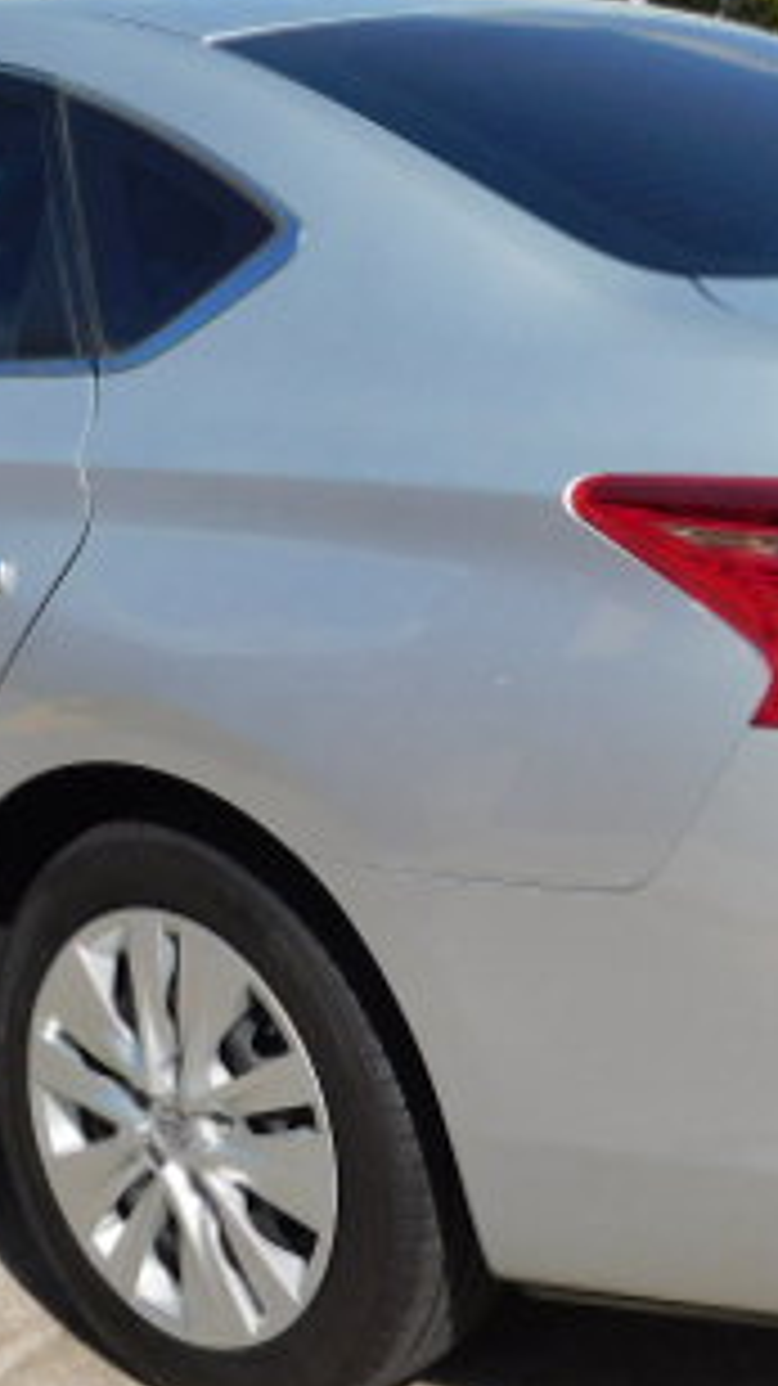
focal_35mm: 68
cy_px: 612
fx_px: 2497
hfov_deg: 17.7
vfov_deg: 31.0
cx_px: 360
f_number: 6.4
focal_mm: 5.3
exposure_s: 1/500
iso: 125
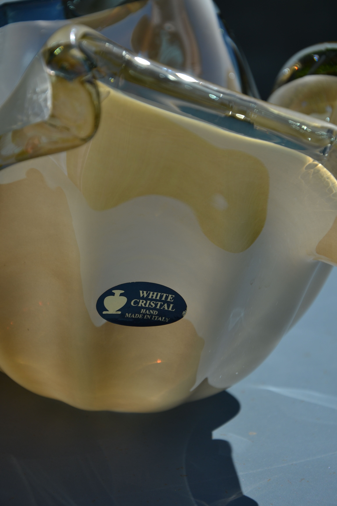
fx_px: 1474
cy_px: 253
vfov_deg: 19.5
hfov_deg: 13.0
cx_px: 168
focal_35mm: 105
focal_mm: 70
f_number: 6.3
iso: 100
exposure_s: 1/640
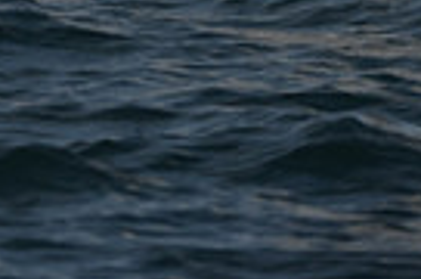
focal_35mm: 856
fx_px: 9987
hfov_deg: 2.4
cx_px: -153
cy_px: -611
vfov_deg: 1.6
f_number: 7.1
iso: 250
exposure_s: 1/1000
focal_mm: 200
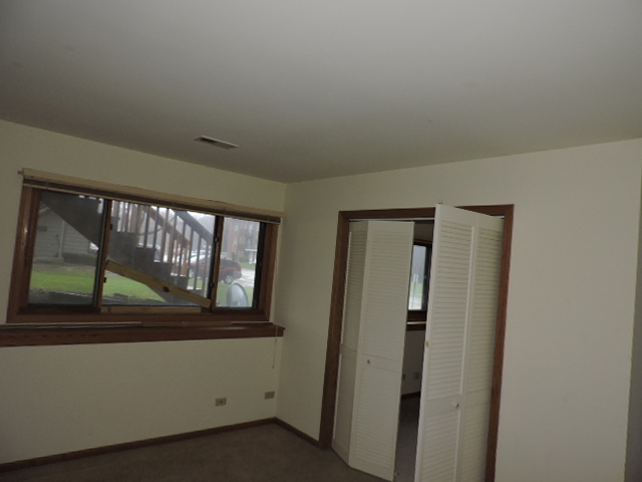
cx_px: 321
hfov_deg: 71.6
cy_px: 241
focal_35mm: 24
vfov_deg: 56.8
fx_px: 445
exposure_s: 1/30
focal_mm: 4.3
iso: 200
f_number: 3
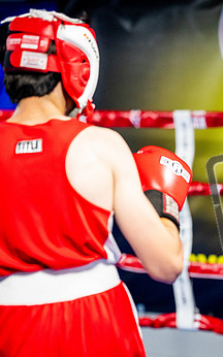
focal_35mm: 154
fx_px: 1499
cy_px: 174
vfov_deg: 13.6
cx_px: 209
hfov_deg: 8.5
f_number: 2
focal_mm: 90
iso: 4000
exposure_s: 1/1000
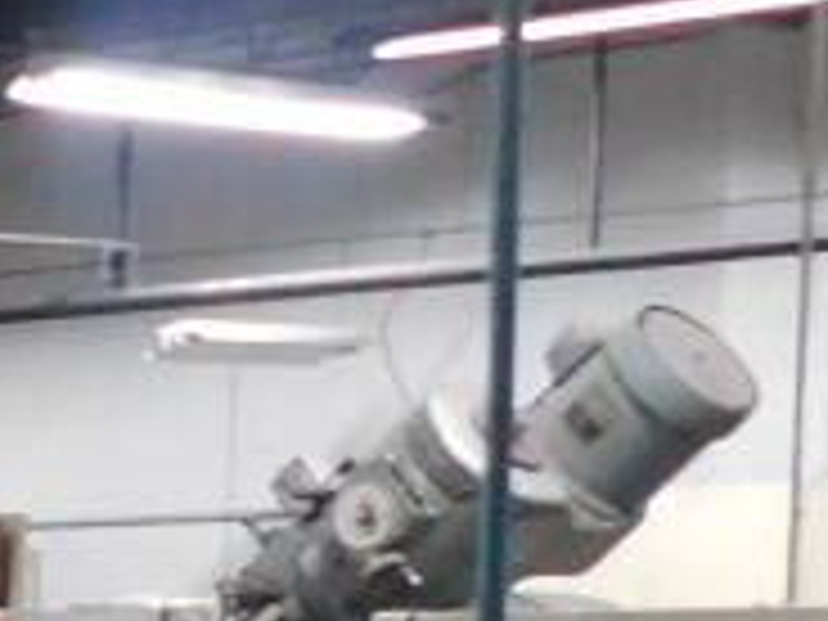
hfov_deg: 8.8
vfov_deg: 7.8
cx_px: -1732
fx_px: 4306
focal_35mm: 180
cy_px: 1300
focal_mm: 4
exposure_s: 1/30
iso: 320
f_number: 3
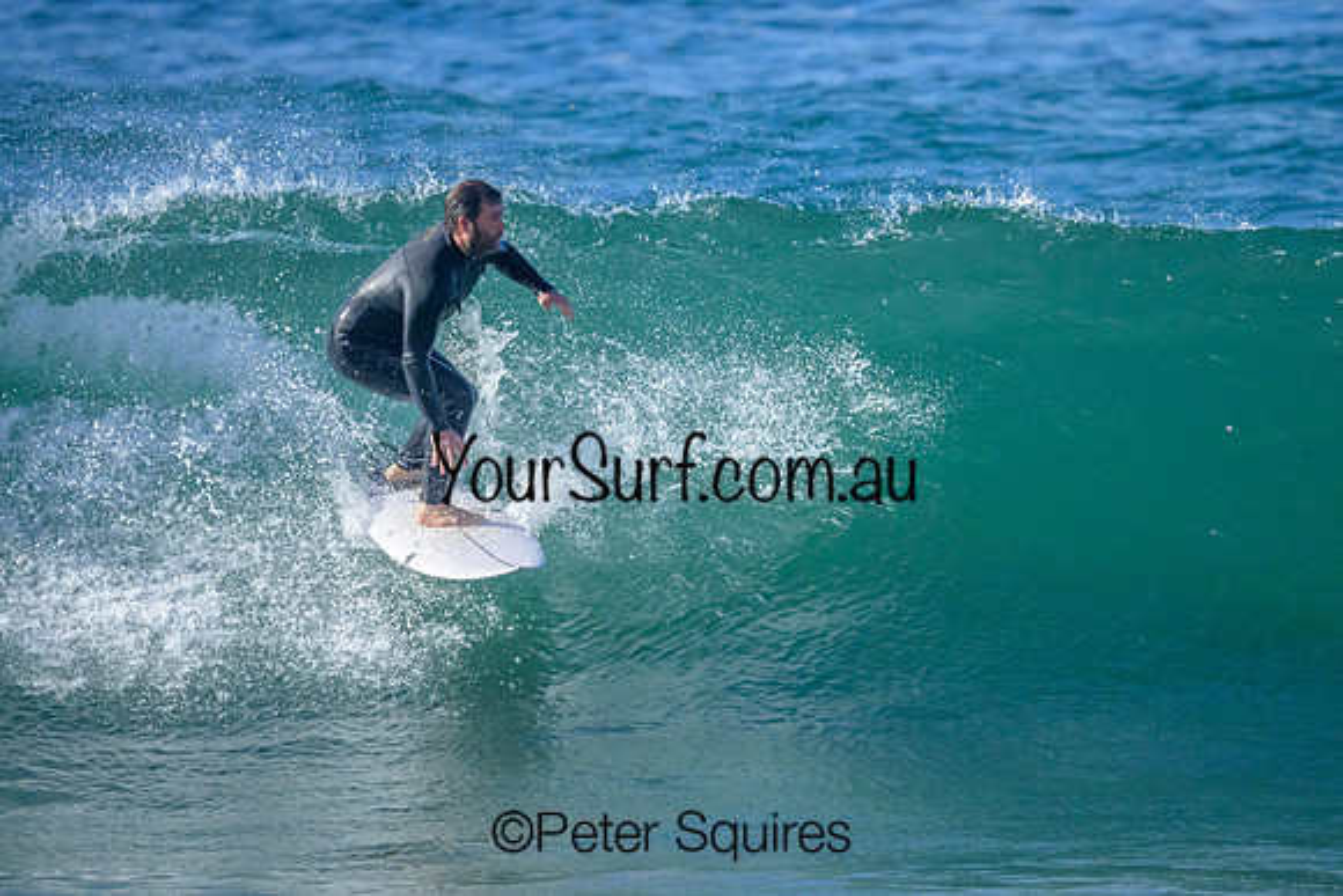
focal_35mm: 1100
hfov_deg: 1.9
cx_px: 706
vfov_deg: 1.3
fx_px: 41039
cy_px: 387
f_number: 6.3
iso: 2800
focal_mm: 800
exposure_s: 1/2000
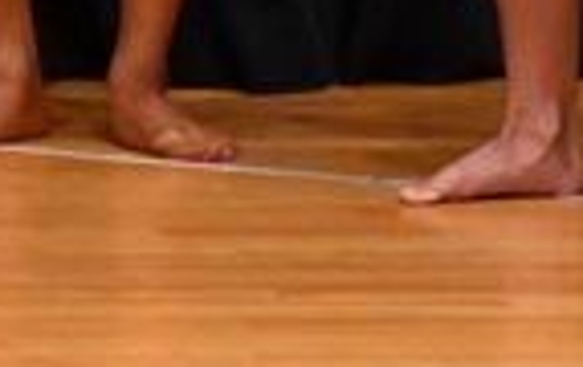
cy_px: -338
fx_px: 23673
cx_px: -662
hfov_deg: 1.4
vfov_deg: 0.9
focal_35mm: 1487
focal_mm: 180
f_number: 5.6
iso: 4000
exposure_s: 1/400
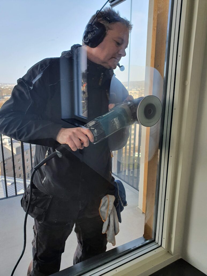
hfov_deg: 53.1
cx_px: 104
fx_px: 207
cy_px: 138
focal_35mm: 26
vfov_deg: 67.3
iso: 50
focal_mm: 4.32
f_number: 2.4
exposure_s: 1/197
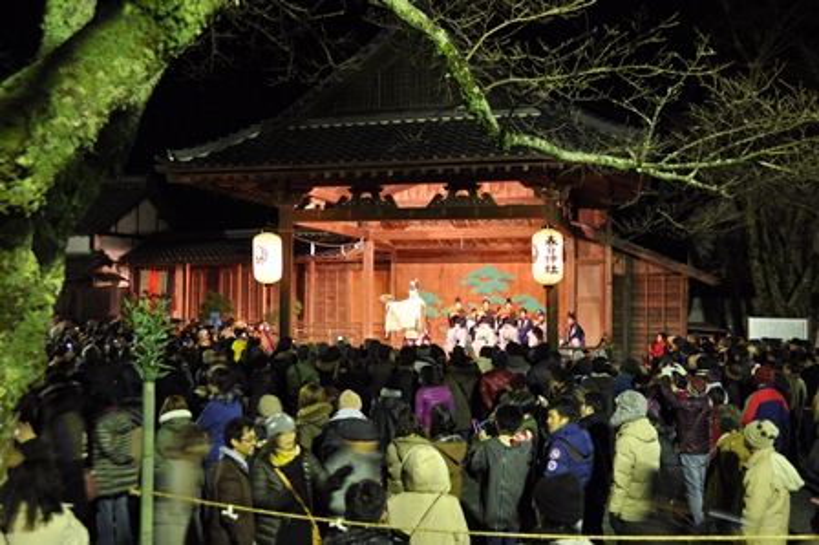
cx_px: 410
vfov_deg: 39.9
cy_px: 272
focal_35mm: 33
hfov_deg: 57.3
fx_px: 750
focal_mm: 22
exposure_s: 1/6
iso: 320
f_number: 3.8
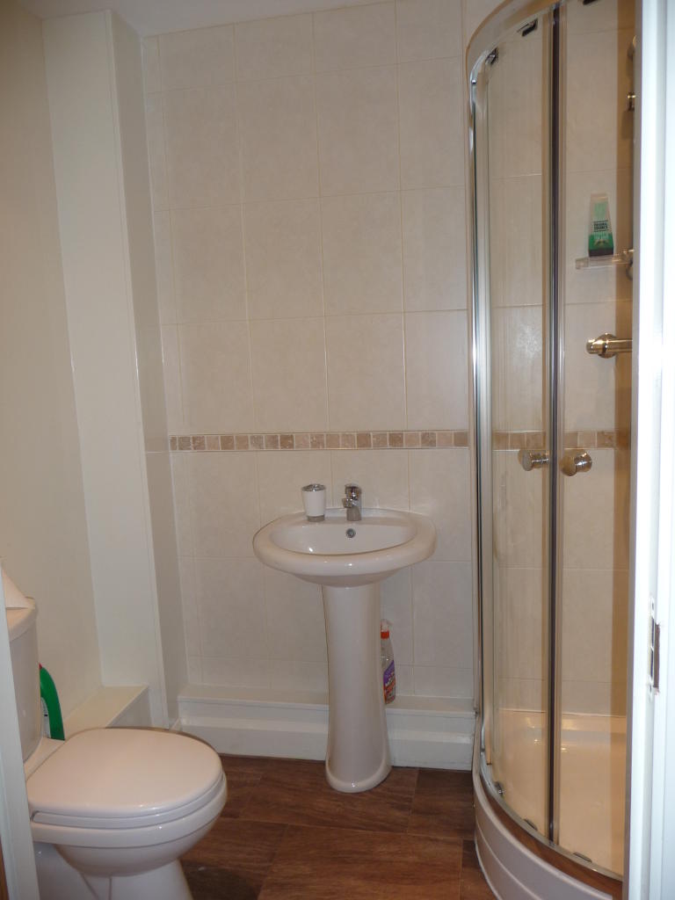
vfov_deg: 63.4
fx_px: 728
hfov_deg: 49.7
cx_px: 338
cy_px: 450
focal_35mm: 28
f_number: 3.3
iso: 100
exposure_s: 1/30
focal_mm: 4.7
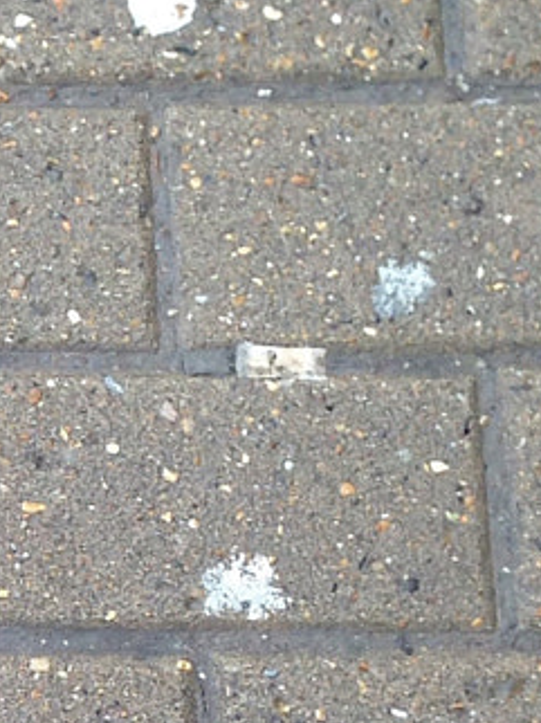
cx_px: -579
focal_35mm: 164
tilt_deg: -69.2
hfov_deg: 8.5
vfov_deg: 11.7
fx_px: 3422
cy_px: 968
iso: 50
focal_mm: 4.12
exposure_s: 1/60
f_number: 2.4
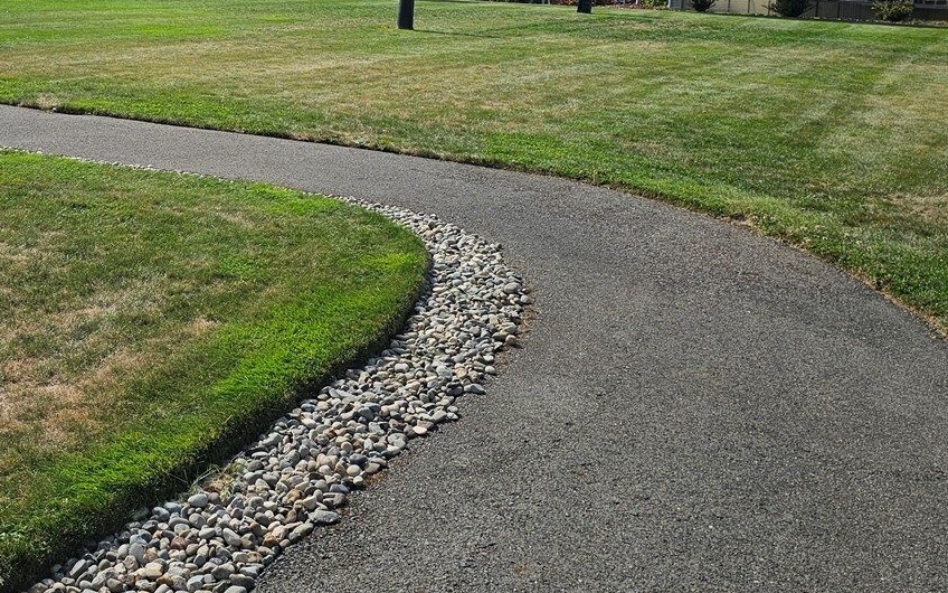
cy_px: 95
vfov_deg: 27.3
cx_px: 244
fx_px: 1188
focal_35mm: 46
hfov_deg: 42.2
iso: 10
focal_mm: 6.3
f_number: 1.7
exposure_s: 1/1354
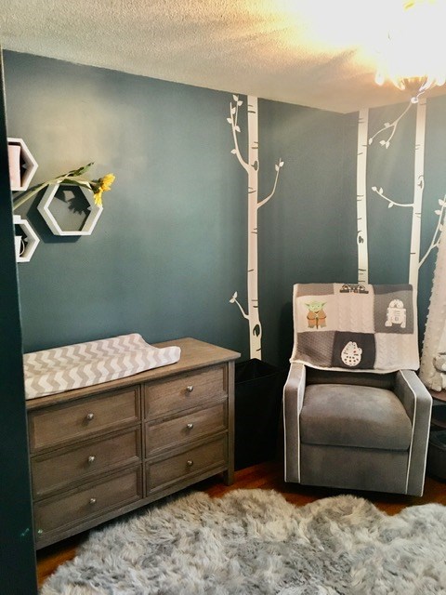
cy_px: 298
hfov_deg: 48.2
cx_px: 223
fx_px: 498
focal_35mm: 29
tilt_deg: -8.7
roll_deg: +0.4
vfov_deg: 61.7
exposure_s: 1/15
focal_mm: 4.15
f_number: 2.2
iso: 250
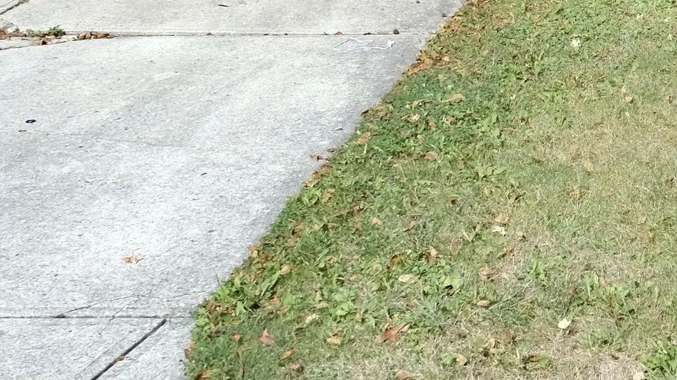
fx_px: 1346
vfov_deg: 14.6
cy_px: -245
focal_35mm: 75
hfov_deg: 25.4
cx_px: 811
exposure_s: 1/500
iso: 320
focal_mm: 16
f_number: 4
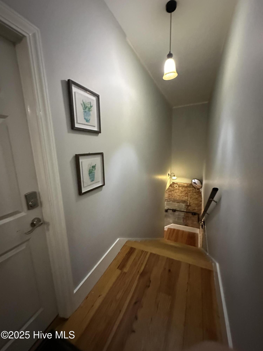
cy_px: 176
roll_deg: +1.9
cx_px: 132
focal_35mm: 14
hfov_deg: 85.7
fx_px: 142
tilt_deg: -11.1
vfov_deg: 102.1
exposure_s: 1/40
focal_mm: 2.22
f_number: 2.2
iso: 1000
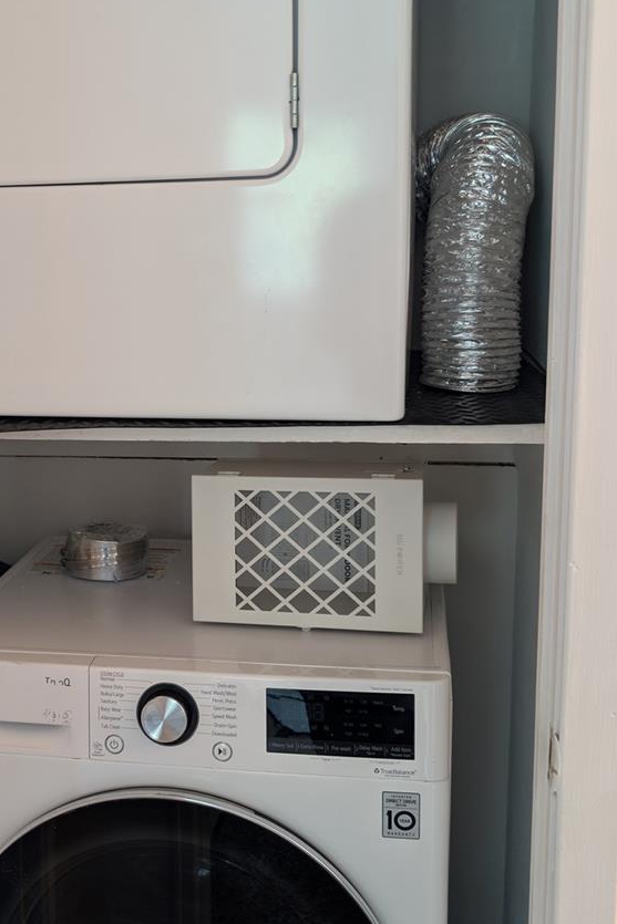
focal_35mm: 46
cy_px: 437
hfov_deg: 28.7
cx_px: 142
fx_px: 1182
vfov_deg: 42.7
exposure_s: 1/15
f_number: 1.68
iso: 154
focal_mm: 6.9
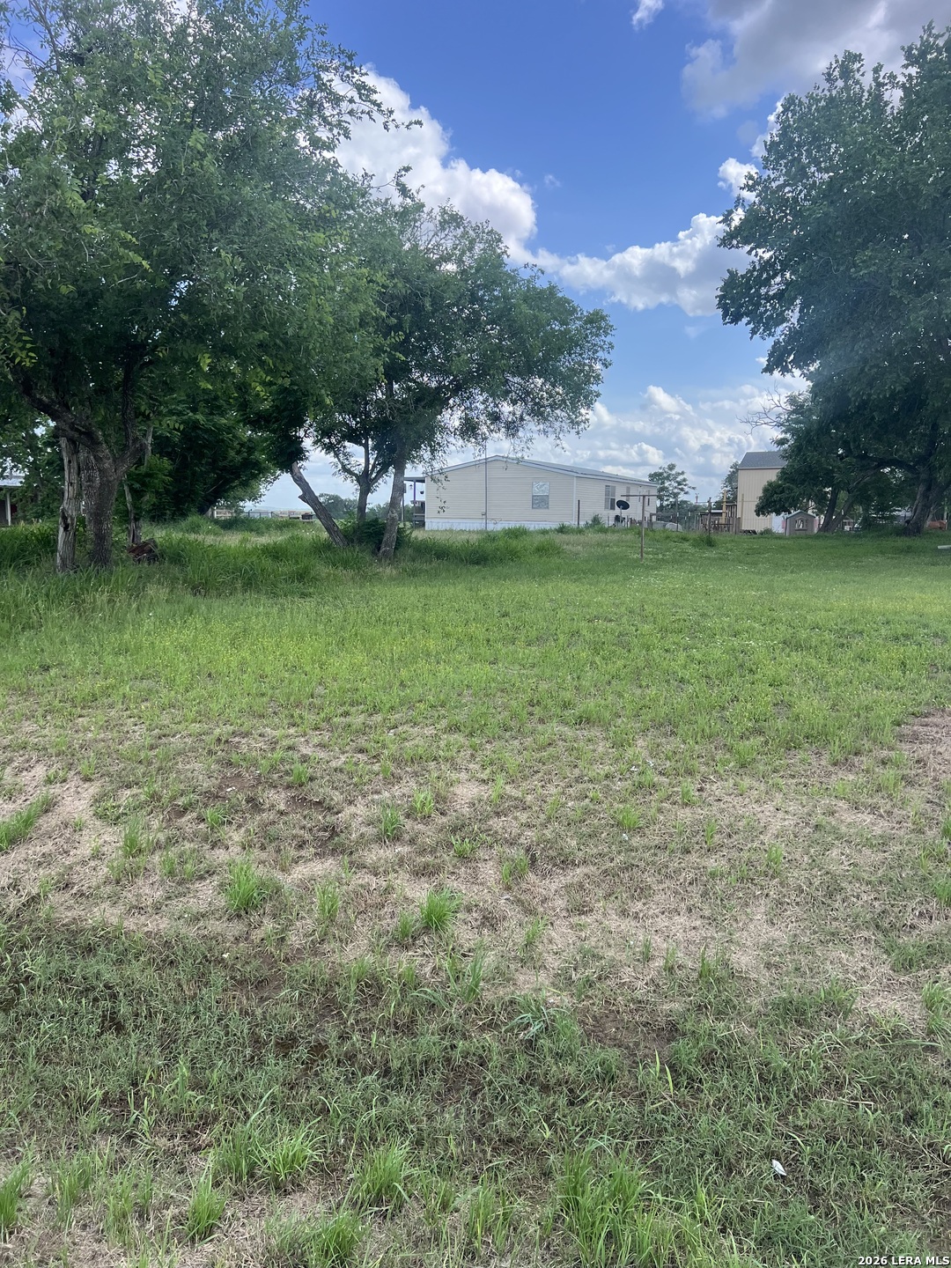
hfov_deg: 53.1
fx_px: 952
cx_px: 476
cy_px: 634
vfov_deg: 67.3
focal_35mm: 26
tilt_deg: -5.1
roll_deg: +0.0
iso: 50
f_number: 1.5
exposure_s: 1/1531
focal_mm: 5.7
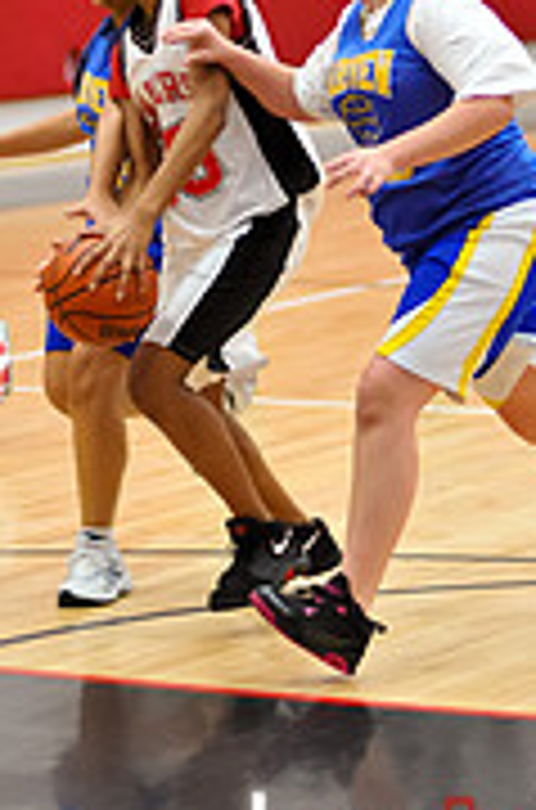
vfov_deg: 9.6
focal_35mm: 213
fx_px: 4784
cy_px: 18
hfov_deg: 6.4
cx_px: 155
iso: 1800
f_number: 2
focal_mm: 85
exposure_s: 1/500
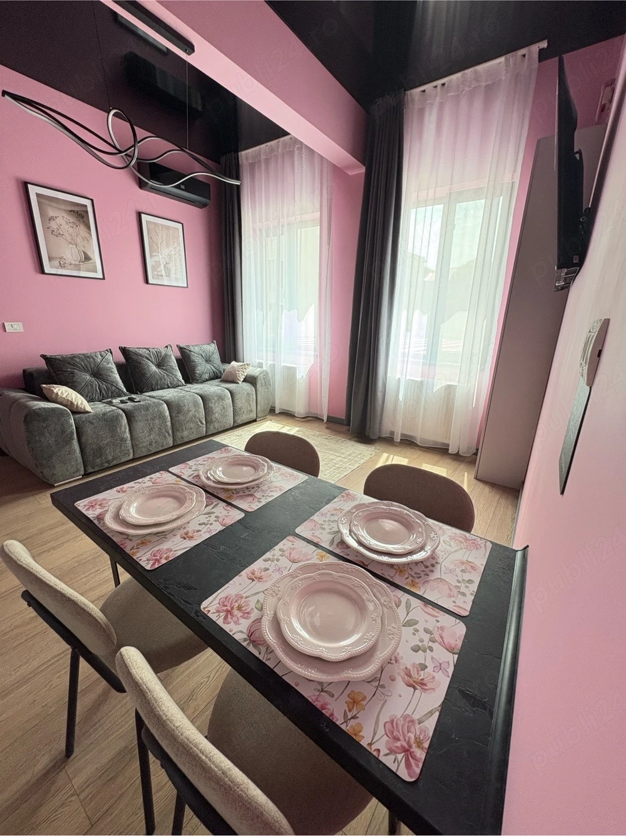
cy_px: 418
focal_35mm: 14
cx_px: 313
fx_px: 338
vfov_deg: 102.1
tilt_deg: -15.1
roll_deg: -1.1
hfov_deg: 85.7
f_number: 2.2
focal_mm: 2.22
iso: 250
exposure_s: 1/98
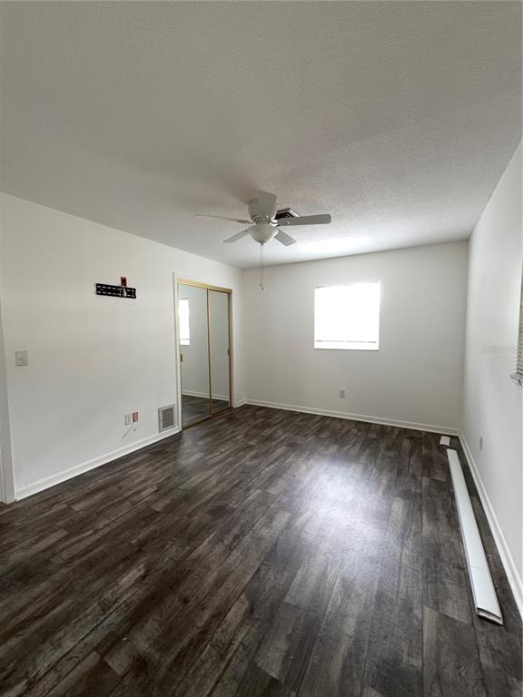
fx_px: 282
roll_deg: +1.4
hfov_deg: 85.7
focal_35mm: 14
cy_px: 348
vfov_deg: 102.1
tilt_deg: -2.8
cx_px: 262
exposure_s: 1/19
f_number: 2.2
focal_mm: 2.22
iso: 100
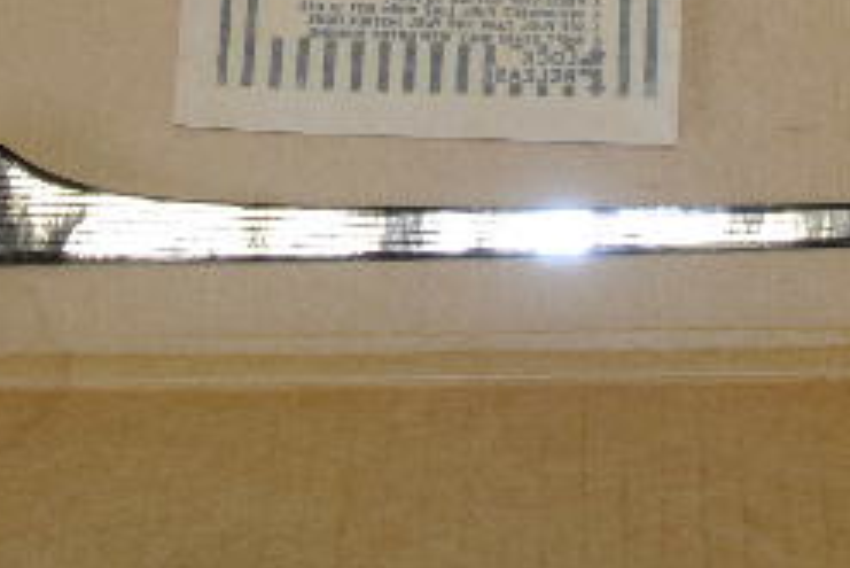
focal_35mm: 114
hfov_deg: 17.9
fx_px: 2693
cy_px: -117
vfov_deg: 11.8
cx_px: 496
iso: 200
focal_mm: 16.3
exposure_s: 1/60
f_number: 4.5
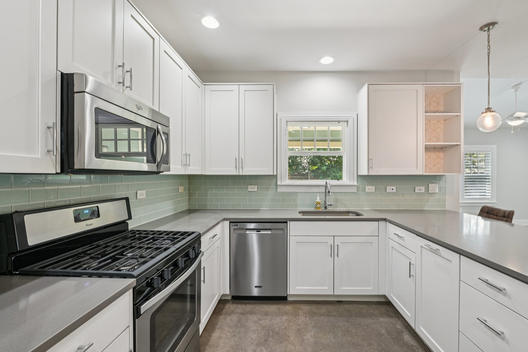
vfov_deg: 77.3
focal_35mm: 15
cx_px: 264
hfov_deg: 100.4
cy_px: 176
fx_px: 220
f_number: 8
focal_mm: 15
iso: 400
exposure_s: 1/10
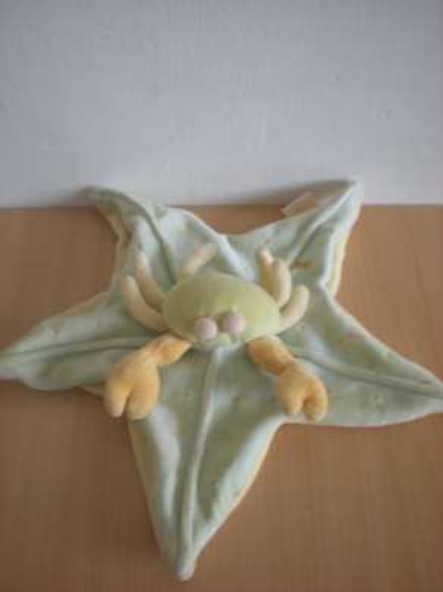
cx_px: 222
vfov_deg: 49.0
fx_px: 649
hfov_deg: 37.7
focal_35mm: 38
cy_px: 296
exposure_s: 1/14.7
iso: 200
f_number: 3.1
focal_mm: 6.3
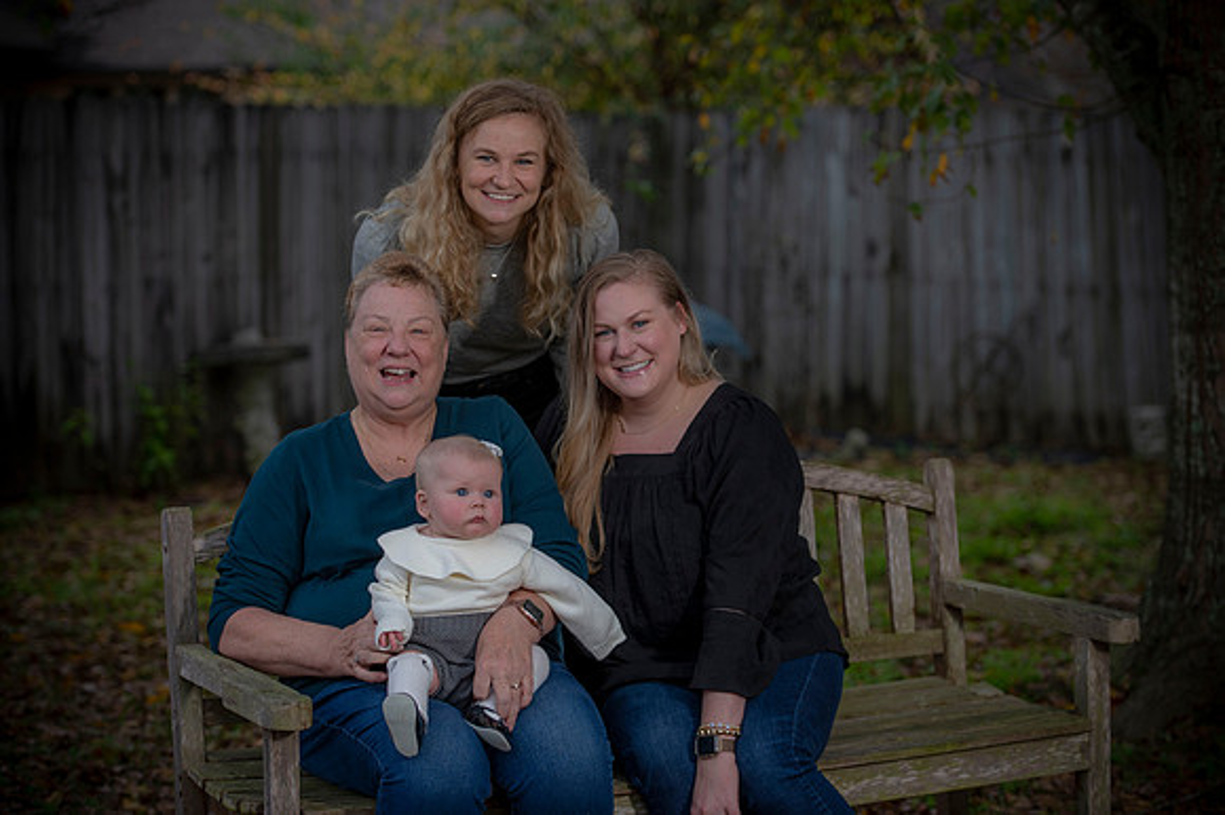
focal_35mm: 90
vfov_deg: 15.2
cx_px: 612
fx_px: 3061
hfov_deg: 22.6
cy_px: 408
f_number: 3.5
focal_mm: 90
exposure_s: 1/200
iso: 160
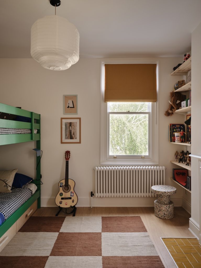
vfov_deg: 67.3
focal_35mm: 26
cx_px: 100
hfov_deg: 53.1
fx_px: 201
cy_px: 134
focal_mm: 33.1
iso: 400
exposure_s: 1/5
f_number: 11
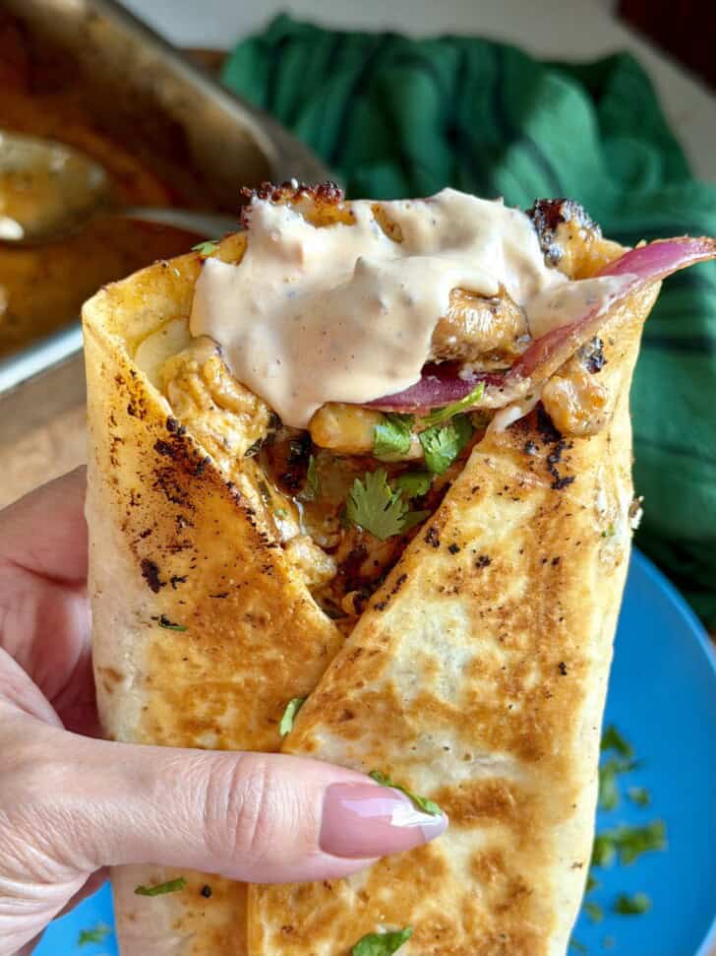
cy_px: 478
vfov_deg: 39.7
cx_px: 358
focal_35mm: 48
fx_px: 1324
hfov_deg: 30.3
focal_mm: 6.8
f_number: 1.8
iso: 50
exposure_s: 1/121
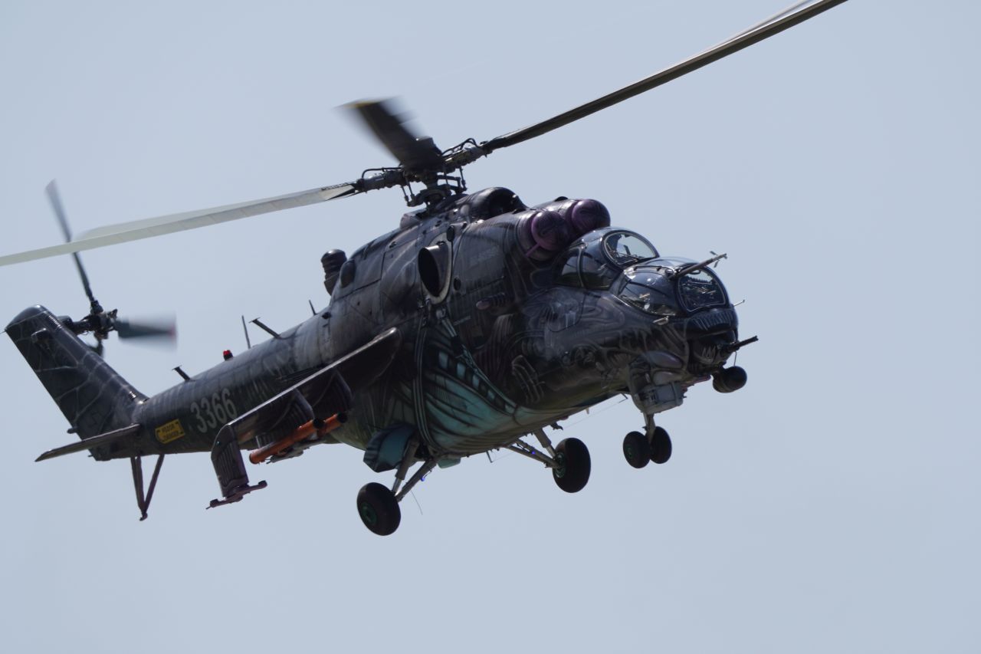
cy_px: 327
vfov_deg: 2.0
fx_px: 18921
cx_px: 490
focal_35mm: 694
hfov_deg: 3.0
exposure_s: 1/640
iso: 100
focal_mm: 463
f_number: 6.3
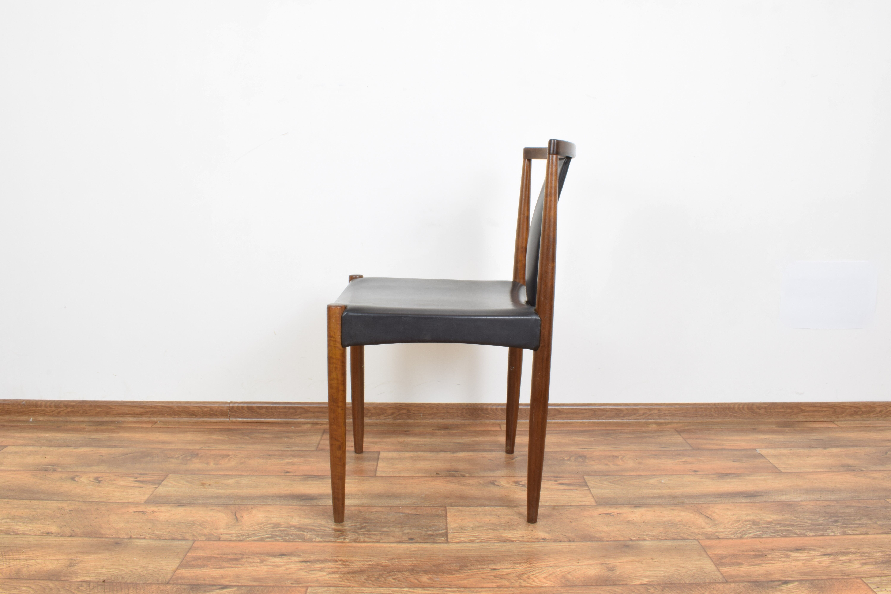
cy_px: 297
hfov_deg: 61.9
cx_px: 446
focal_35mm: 30
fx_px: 742
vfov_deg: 43.6
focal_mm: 20
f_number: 25
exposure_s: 4
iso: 100
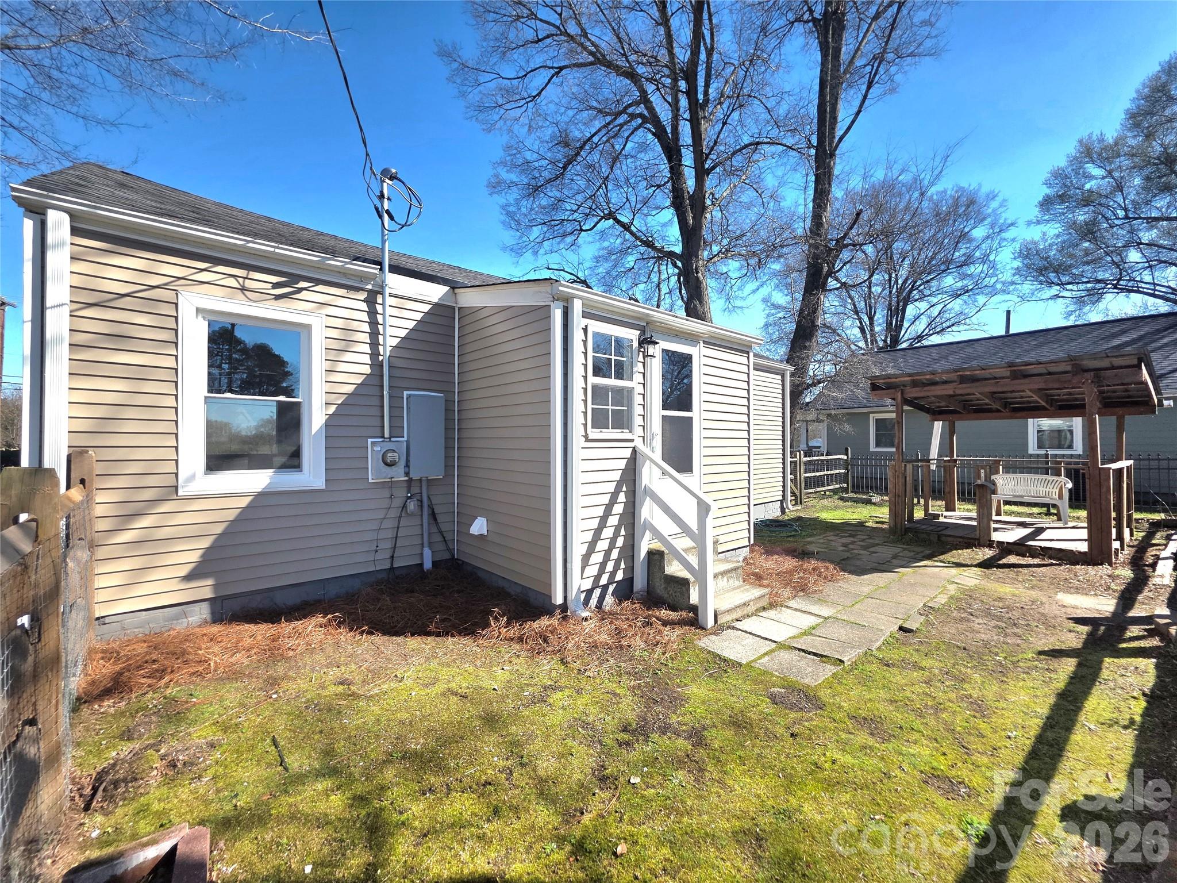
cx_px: 588
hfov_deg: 106.2
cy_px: 442
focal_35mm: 13
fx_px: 442
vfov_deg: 89.9
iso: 40
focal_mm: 2.2
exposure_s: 1/2000
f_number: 1.9
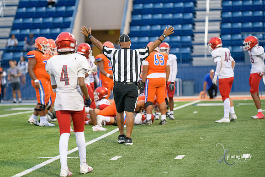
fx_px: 1252
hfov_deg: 12.1
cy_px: 88
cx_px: 132
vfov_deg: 8.1
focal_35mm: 170
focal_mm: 170
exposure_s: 1/2000
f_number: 2.8
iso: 5000
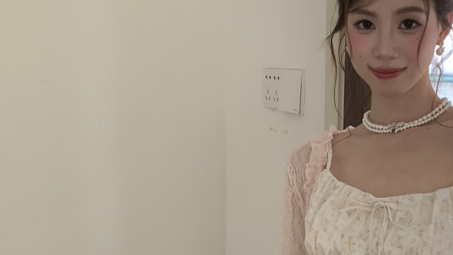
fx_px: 769
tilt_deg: -8.3
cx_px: 339
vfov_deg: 18.7
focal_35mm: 64
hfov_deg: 32.2
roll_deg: -1.0
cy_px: 192
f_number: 1.8
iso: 160
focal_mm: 4.25
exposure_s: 1/60
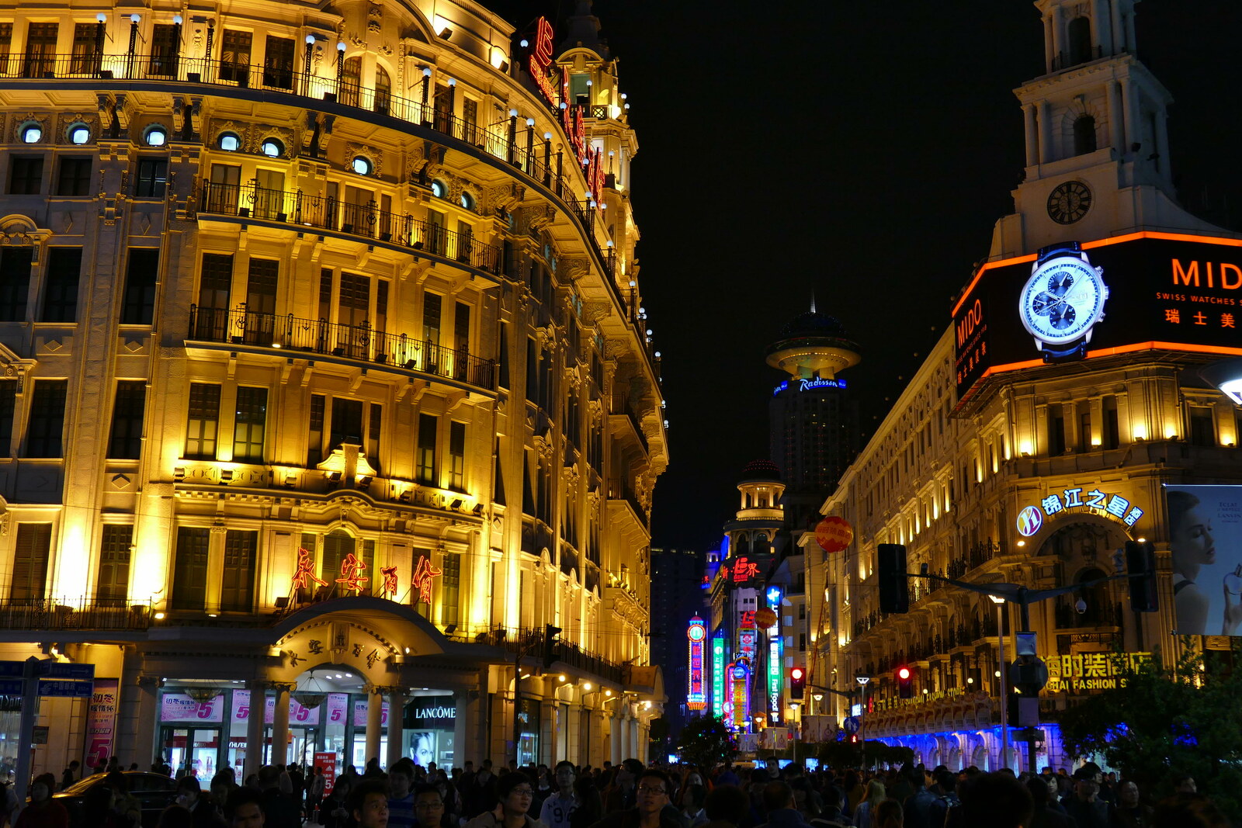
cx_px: 621
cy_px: 414
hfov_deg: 46.4
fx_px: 1449
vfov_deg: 31.9
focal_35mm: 42
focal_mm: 15.26
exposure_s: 1/80
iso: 250
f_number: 3.2
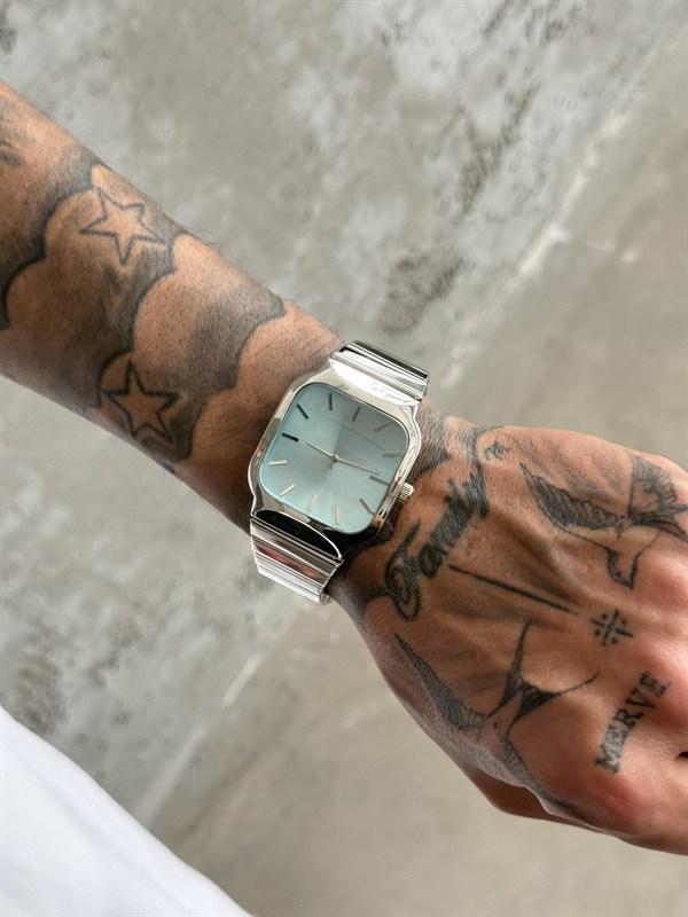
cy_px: 458
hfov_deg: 30.3
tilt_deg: -52.8
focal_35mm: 48
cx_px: 344
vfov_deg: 39.7
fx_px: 1272
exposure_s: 1/60
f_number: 1.78
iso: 160
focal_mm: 6.76
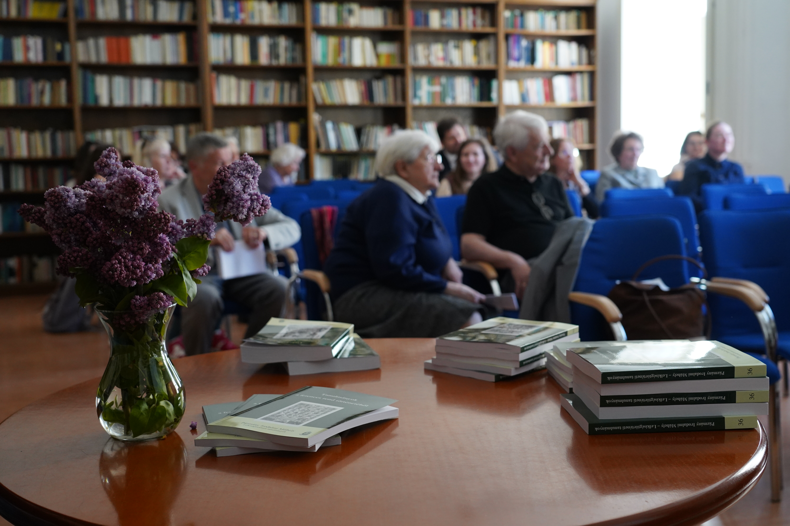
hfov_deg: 42.7
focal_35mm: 46
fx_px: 1009
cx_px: 395
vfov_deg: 29.2
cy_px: 263
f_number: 5
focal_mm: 46
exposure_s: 1/200
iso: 2500
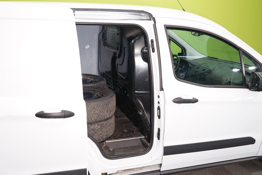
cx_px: 131
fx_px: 255
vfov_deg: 37.9
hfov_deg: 54.4
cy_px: 88
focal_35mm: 35
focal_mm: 35
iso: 1250
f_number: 5
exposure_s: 1/100
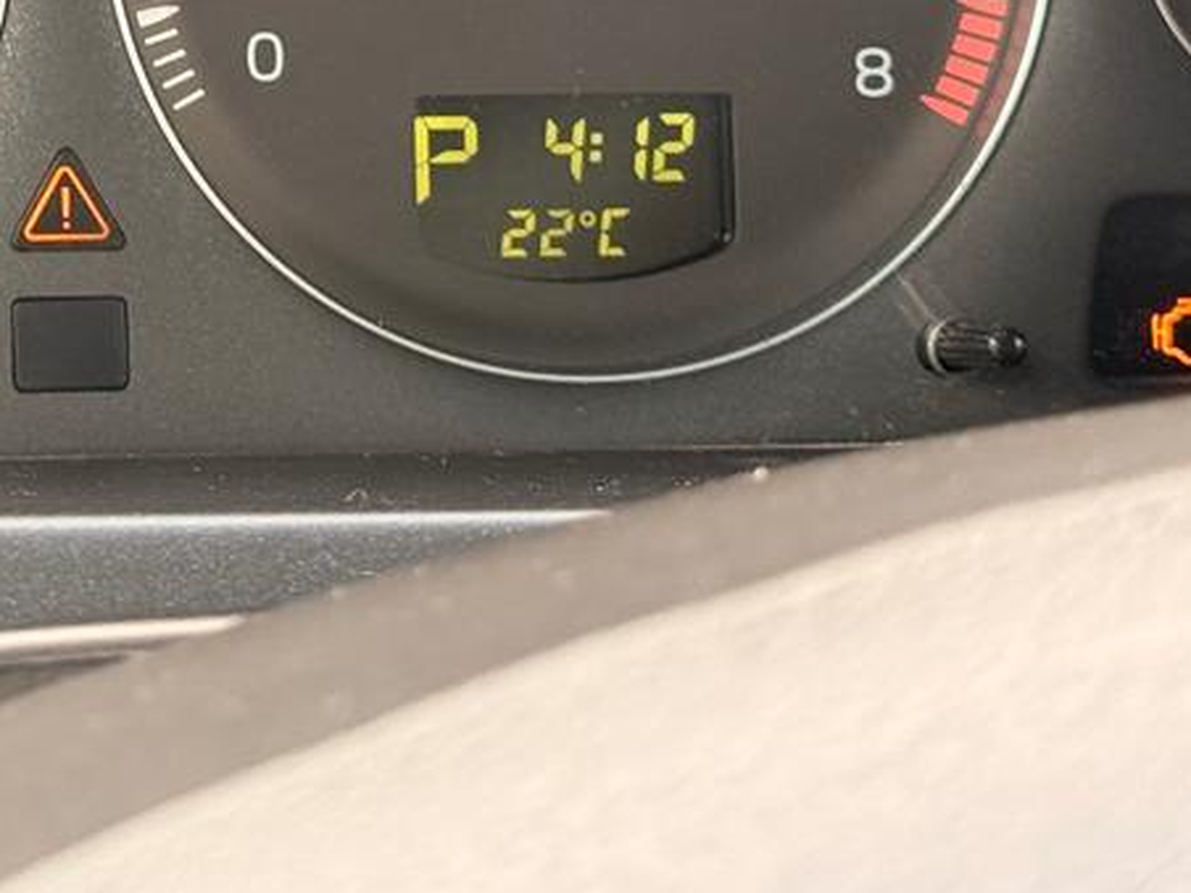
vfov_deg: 10.7
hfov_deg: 14.1
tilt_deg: -16.1
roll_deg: -1.8
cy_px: -221
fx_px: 4679
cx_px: -256
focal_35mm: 136
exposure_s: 1/68
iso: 160
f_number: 1.78
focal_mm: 6.76
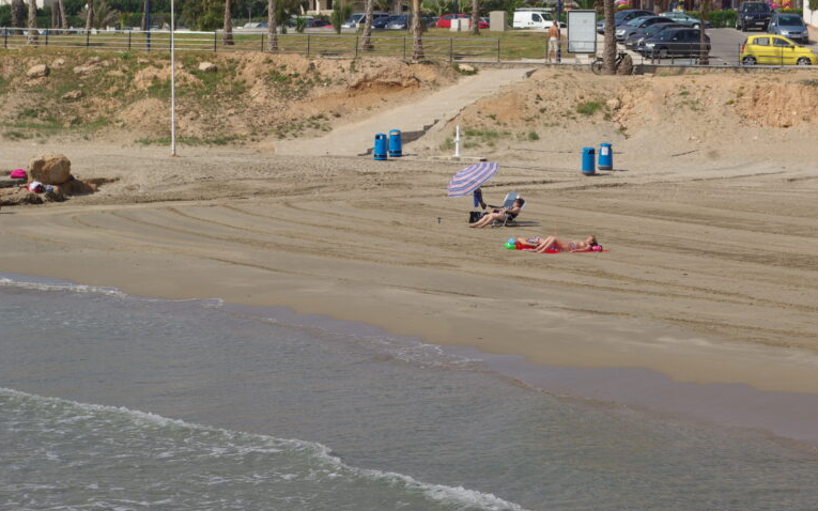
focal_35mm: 113
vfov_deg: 11.6
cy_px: 215
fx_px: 2512
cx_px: 525
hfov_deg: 18.5
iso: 100
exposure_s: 1/250
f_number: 9.5
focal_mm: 55
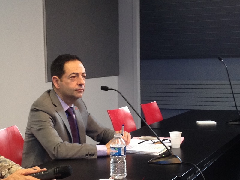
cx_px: 120
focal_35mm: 35
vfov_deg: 40.7
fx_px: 243
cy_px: 90
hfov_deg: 52.6
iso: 125
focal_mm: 4.28
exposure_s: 1/20
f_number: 2.4
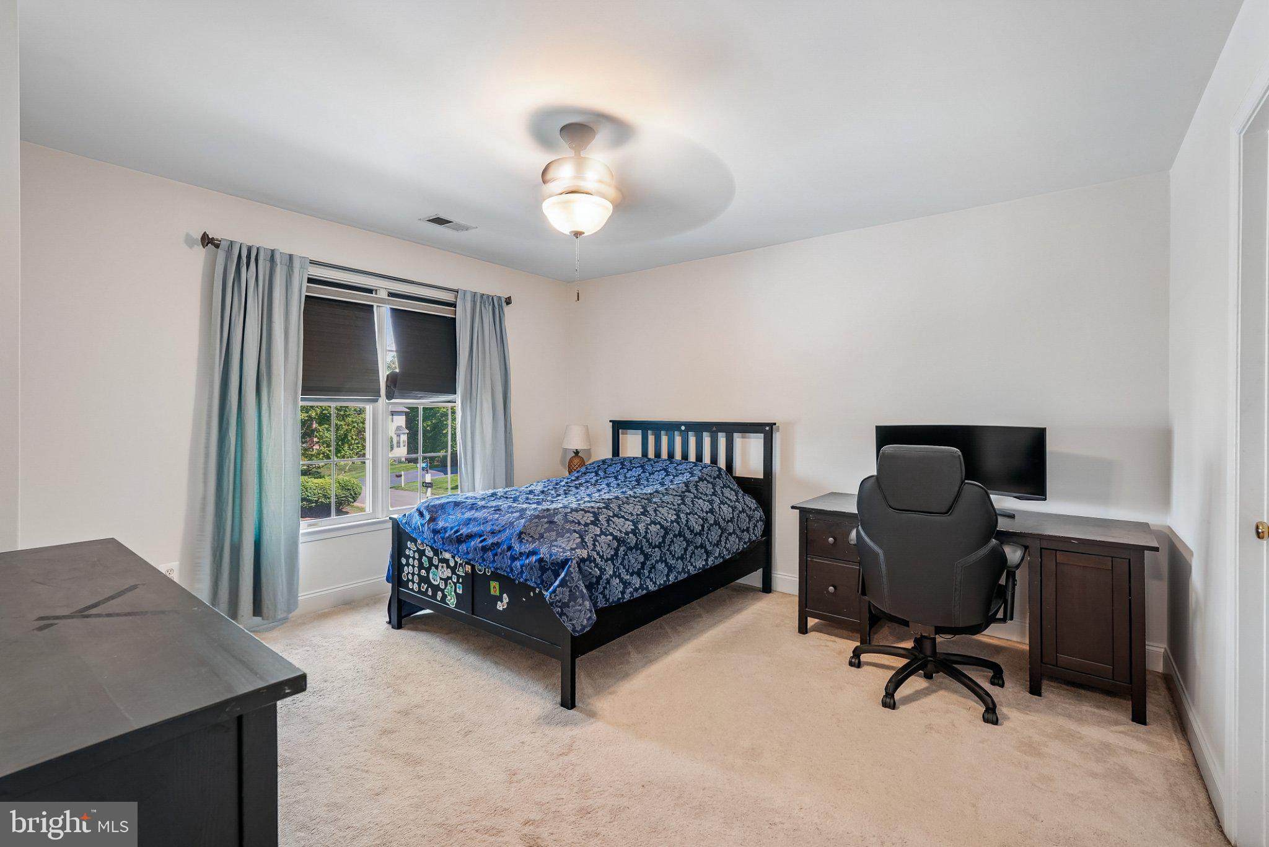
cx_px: 634
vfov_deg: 73.8
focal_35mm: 16
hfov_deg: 96.7
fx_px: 564
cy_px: 424
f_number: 8
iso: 100
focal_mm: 16
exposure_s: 1.3
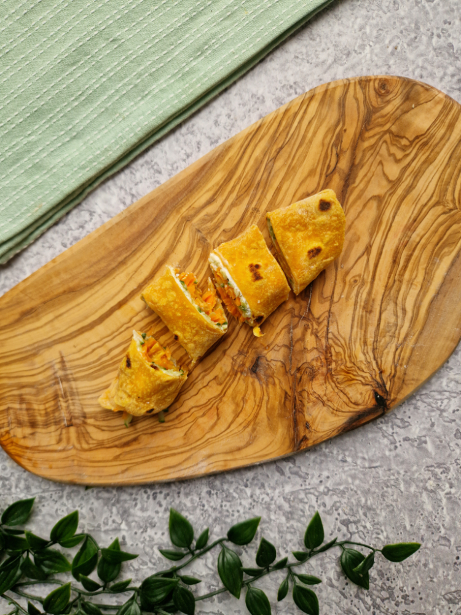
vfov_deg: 73.9
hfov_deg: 58.9
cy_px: 308
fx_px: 408
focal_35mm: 23
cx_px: 230
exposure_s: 1/100
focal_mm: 5.4
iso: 50
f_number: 1.8
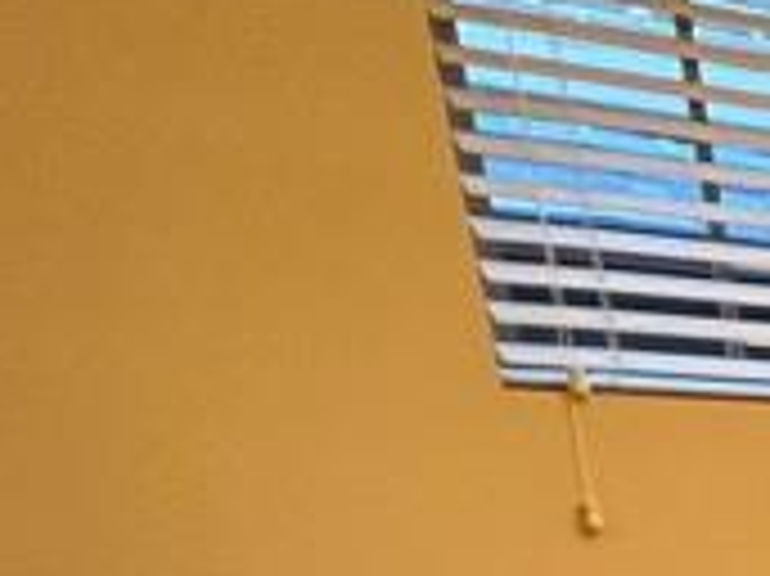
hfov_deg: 14.5
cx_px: 1900
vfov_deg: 15.2
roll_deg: +0.5
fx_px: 1734
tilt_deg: -16.7
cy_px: 1161
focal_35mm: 78
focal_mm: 1.57
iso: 250
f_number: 1.8
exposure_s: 1/60
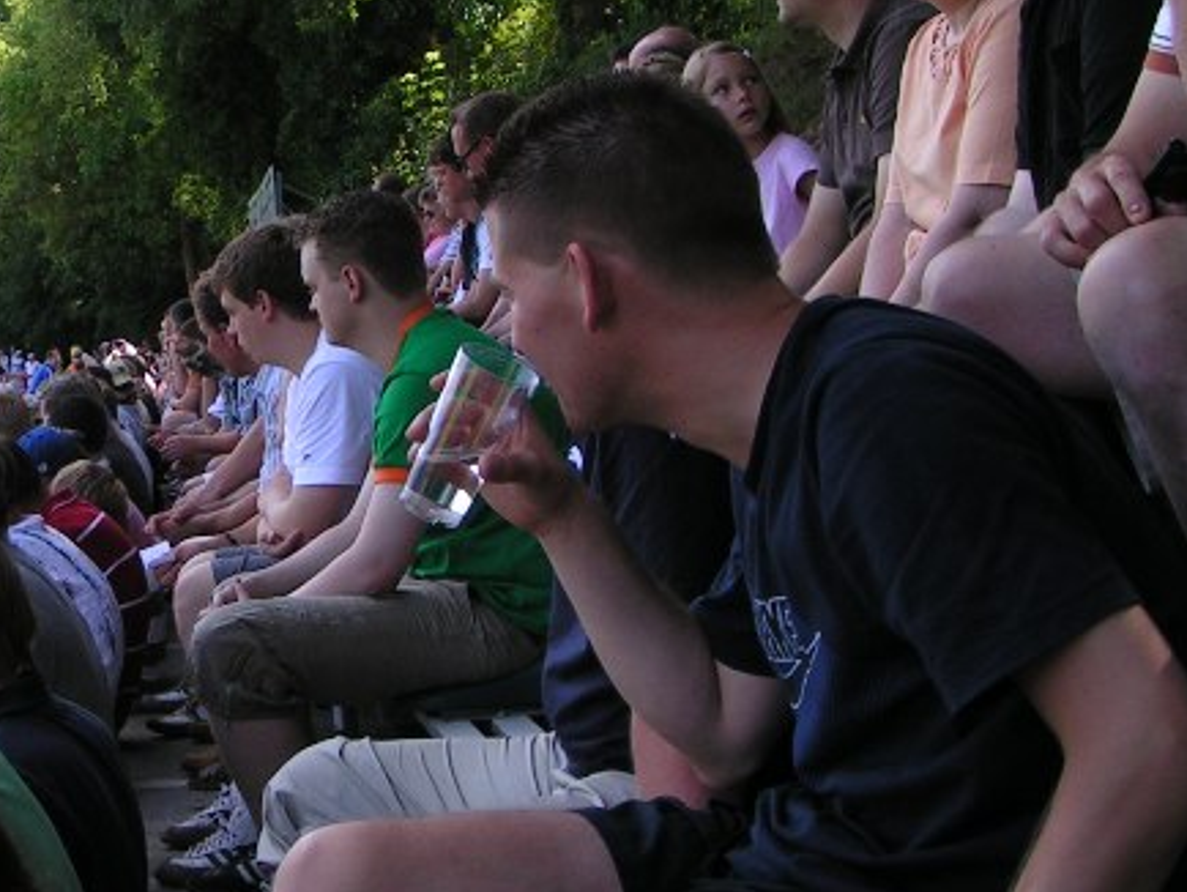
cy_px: 405
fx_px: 2402
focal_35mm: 70
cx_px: 120
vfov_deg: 21.0
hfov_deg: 26.8
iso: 50
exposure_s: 1/100
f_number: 5.6
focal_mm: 5.8
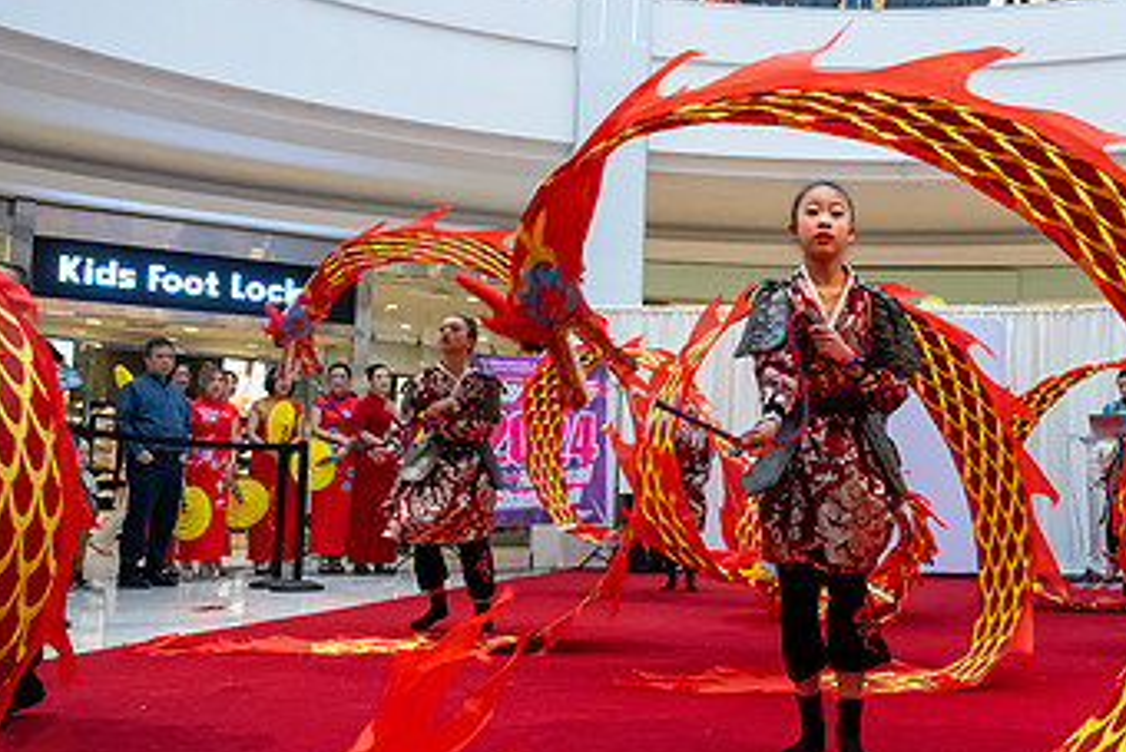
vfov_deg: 32.7
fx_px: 1283
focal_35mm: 41
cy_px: 356
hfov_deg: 45.8
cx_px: 841
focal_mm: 24
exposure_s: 1/500
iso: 4000
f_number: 4
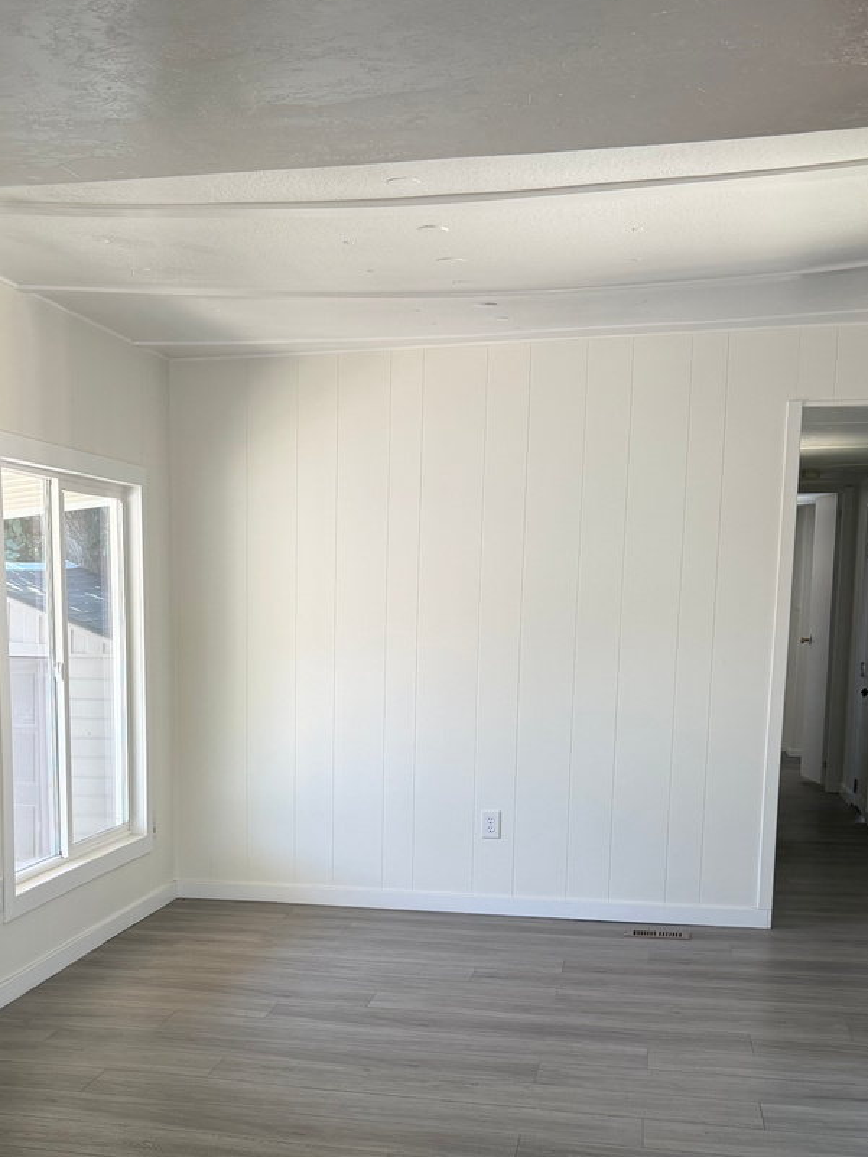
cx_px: 208
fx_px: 1538
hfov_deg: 30.9
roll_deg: -0.3
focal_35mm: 46
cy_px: 857
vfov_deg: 40.2
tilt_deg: -9.7
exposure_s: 1/121
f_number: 1.78
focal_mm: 6.76
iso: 100
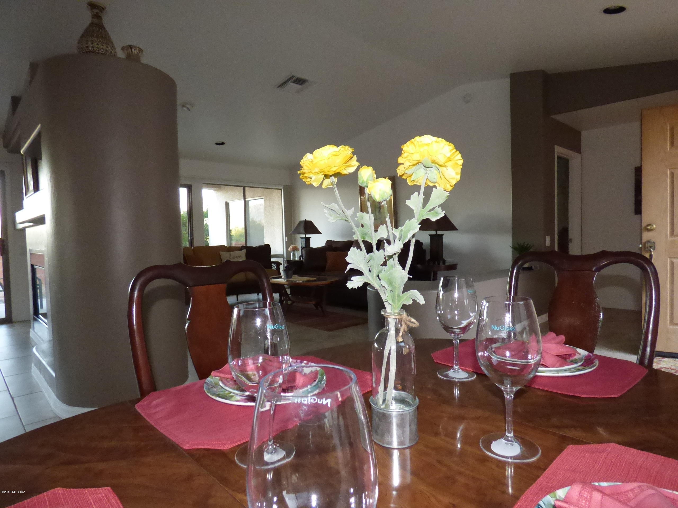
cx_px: 339
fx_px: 411
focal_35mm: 21
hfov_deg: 79.0
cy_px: 254
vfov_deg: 63.4
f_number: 2.8
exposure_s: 1/60
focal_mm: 3.61
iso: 800
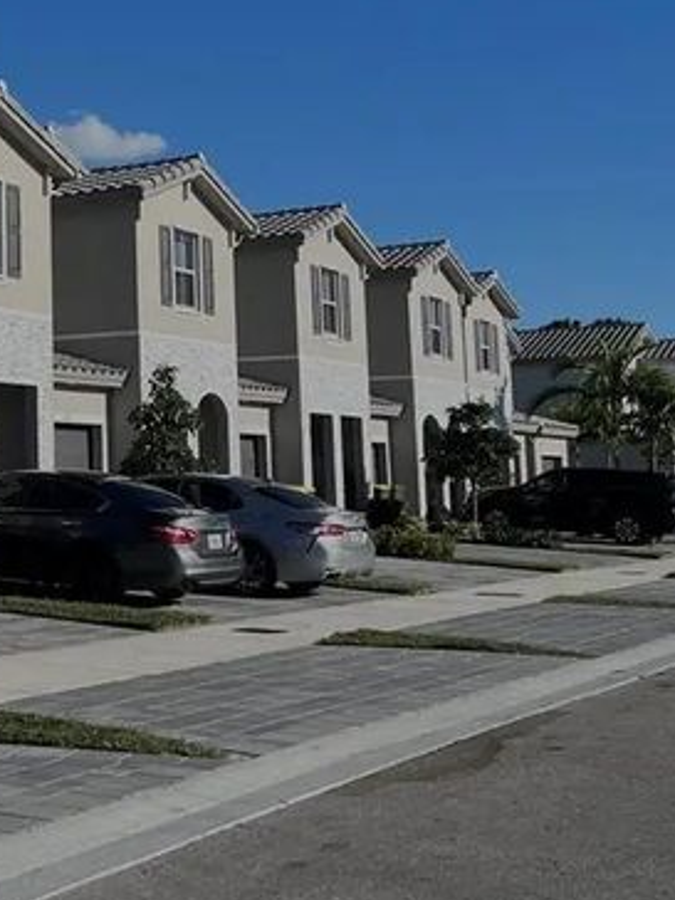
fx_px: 1586
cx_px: -77
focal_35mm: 61
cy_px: 231
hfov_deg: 22.6
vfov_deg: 31.2
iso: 50
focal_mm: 5.7
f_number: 1.5
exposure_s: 1/5587
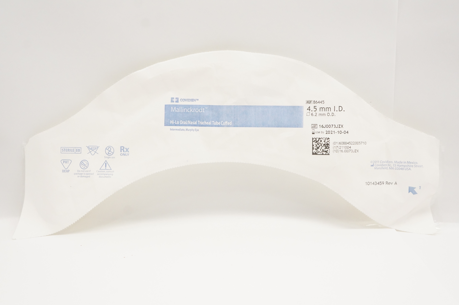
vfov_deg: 38.3
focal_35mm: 34
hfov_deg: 55.2
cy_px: 152
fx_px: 439
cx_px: 230
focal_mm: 23
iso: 3200
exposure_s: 1/250
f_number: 8
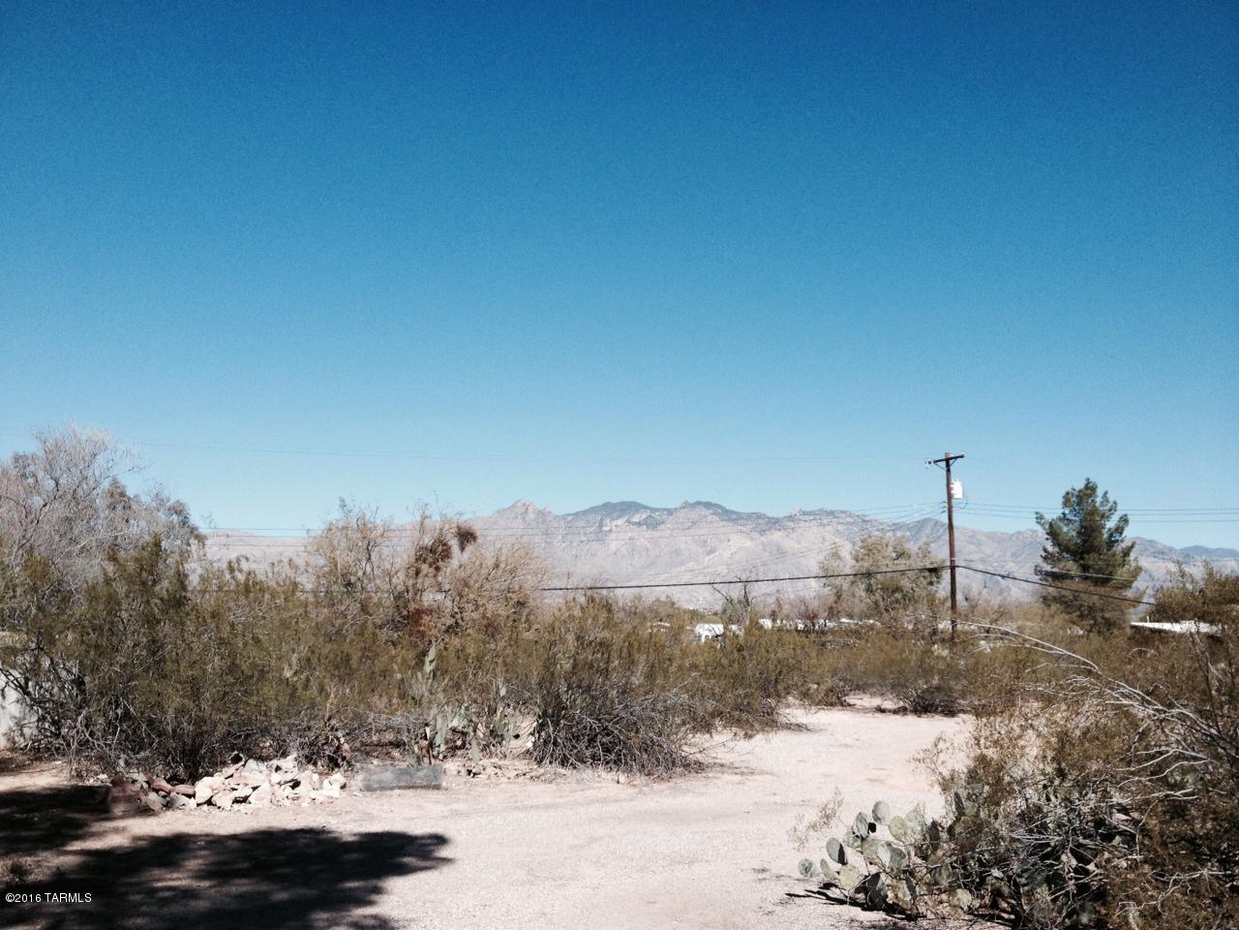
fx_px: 1253
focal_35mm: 35
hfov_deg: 52.6
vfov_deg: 40.7
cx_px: 620
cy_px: 465
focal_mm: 4.28
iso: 50
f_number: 2.4
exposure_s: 1/1972
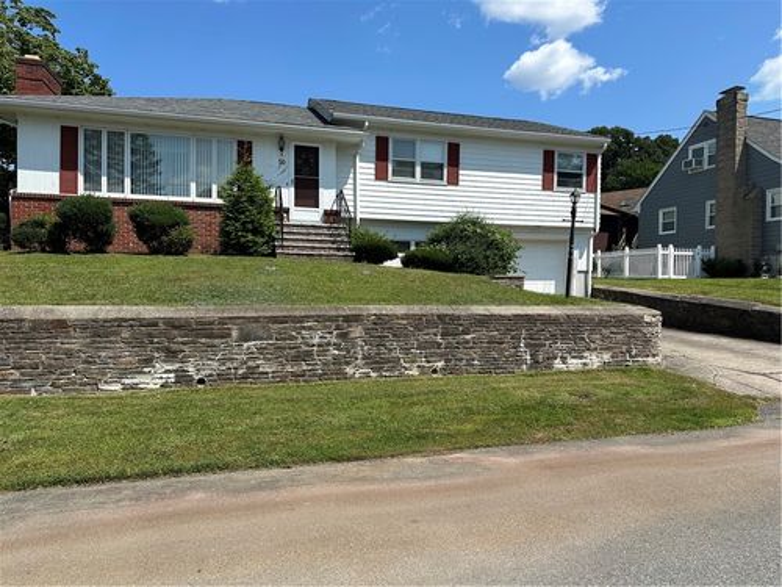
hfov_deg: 71.6
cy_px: 294
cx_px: 391
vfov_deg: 56.8
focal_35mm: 24
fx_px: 542
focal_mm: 6.86
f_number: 1.78
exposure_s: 1/3861
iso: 80
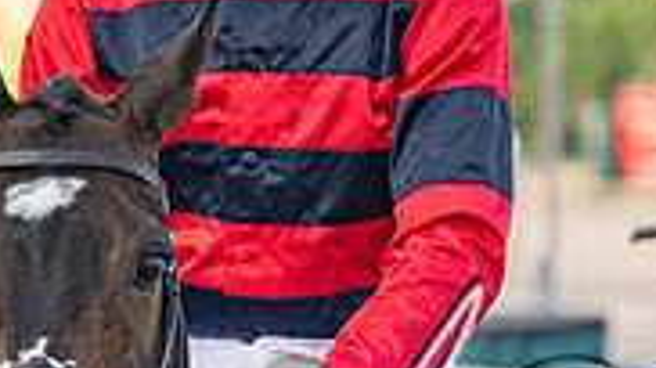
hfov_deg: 1.8
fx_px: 20421
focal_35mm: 1175
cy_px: 220
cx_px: 576
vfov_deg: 1.0
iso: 400
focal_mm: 180
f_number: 5
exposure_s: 1/800
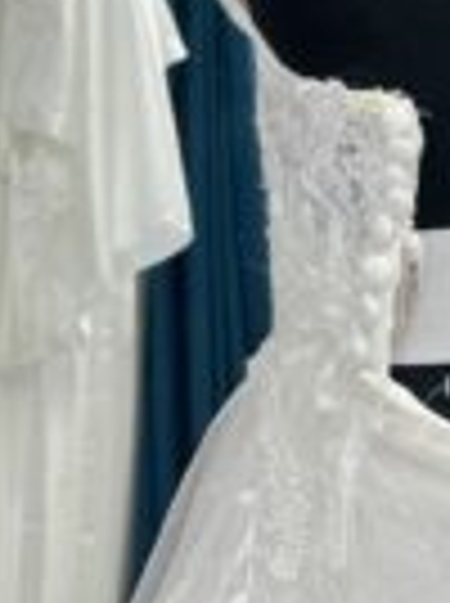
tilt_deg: -13.3
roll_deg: -0.2
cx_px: 634
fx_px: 1443
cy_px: 281
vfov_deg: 23.6
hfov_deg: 16.4
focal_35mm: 83
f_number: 1.6
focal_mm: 5.1
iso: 50
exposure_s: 1/100
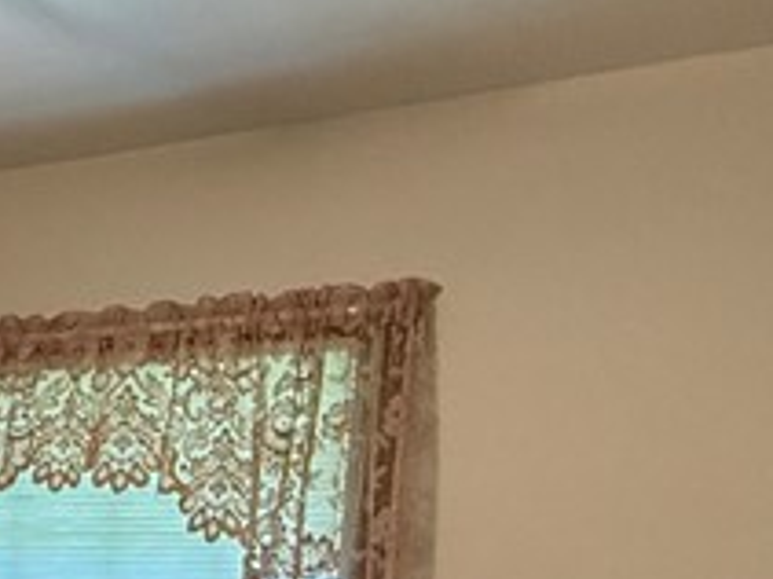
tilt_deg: -7.3
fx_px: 1518
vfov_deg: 19.4
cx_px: -333
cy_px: 810
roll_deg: -1.1
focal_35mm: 68
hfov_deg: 23.7
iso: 500
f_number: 2.2
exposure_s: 1/60
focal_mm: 2.22
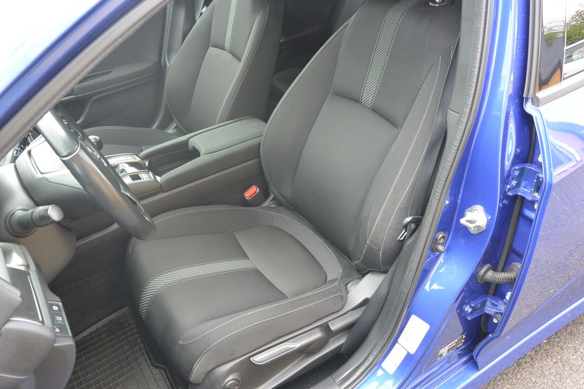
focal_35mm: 29
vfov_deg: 45.0
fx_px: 470
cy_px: 194
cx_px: 292
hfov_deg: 63.7
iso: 280
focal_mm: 11
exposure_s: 1/125
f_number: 3.5
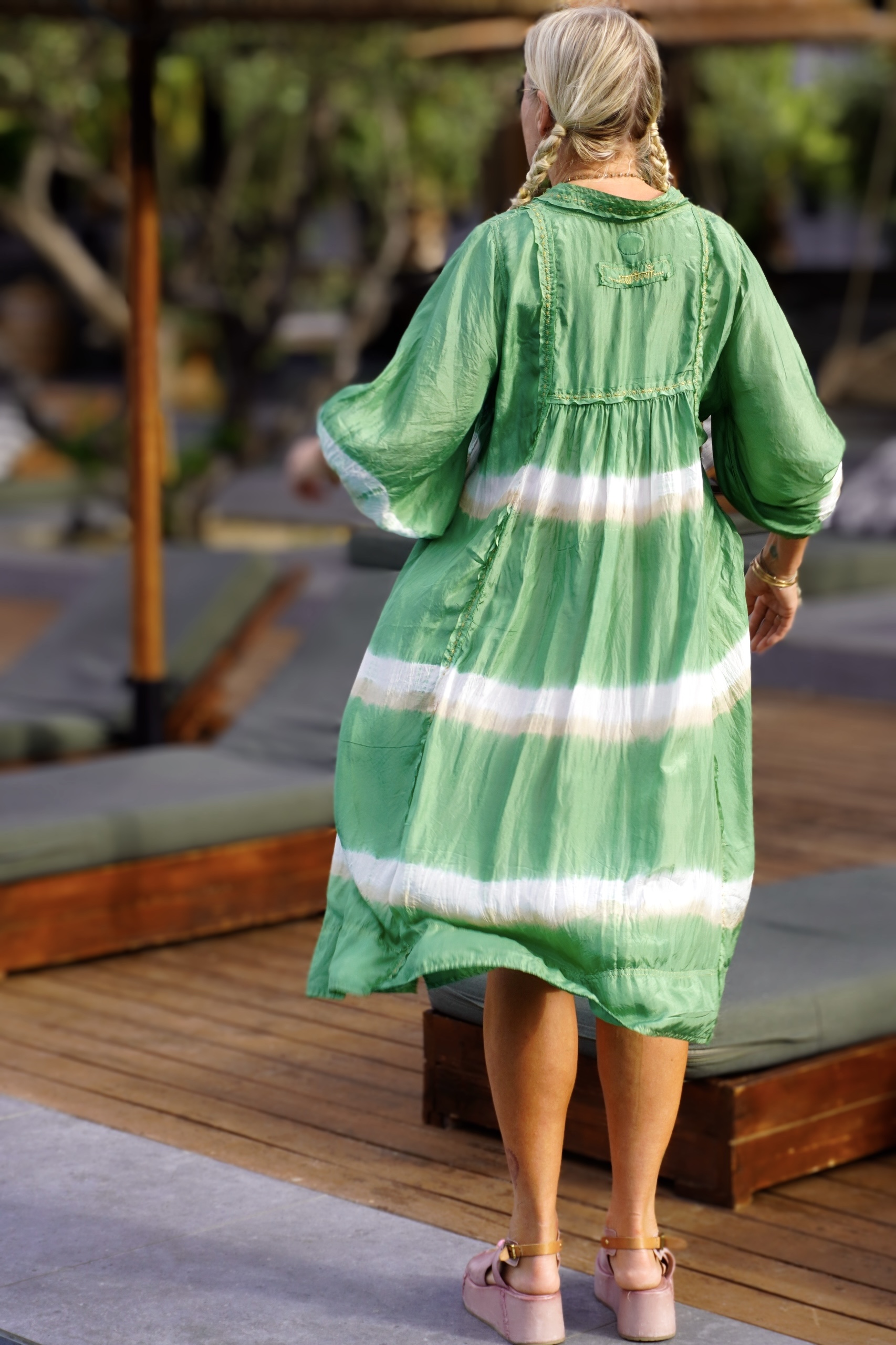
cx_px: 448
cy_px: 672
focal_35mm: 75
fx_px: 2801
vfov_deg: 27.0
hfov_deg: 18.2
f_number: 5.6
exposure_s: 1/200
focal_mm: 50
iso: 100
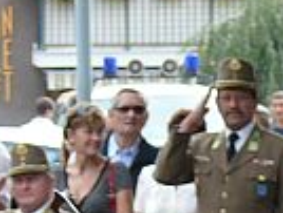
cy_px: 295
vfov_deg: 2.2
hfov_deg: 2.9
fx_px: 5569
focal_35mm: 680
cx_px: 416
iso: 100
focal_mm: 24.1
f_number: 4
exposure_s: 1/200
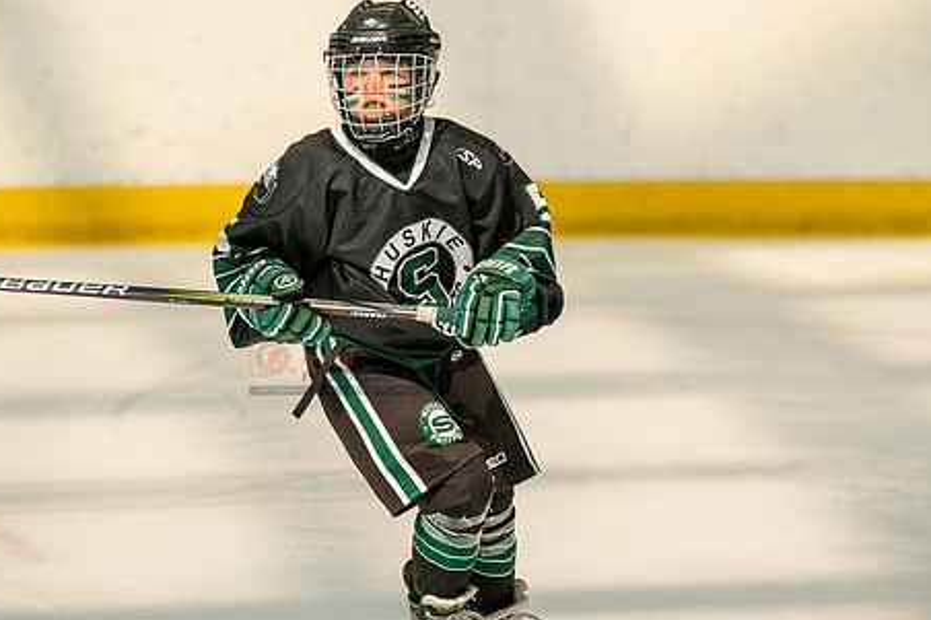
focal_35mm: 359
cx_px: 454
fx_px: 9280
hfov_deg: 5.7
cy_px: 286
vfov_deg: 3.8
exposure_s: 1/5000
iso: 1600
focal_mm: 234
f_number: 3.5
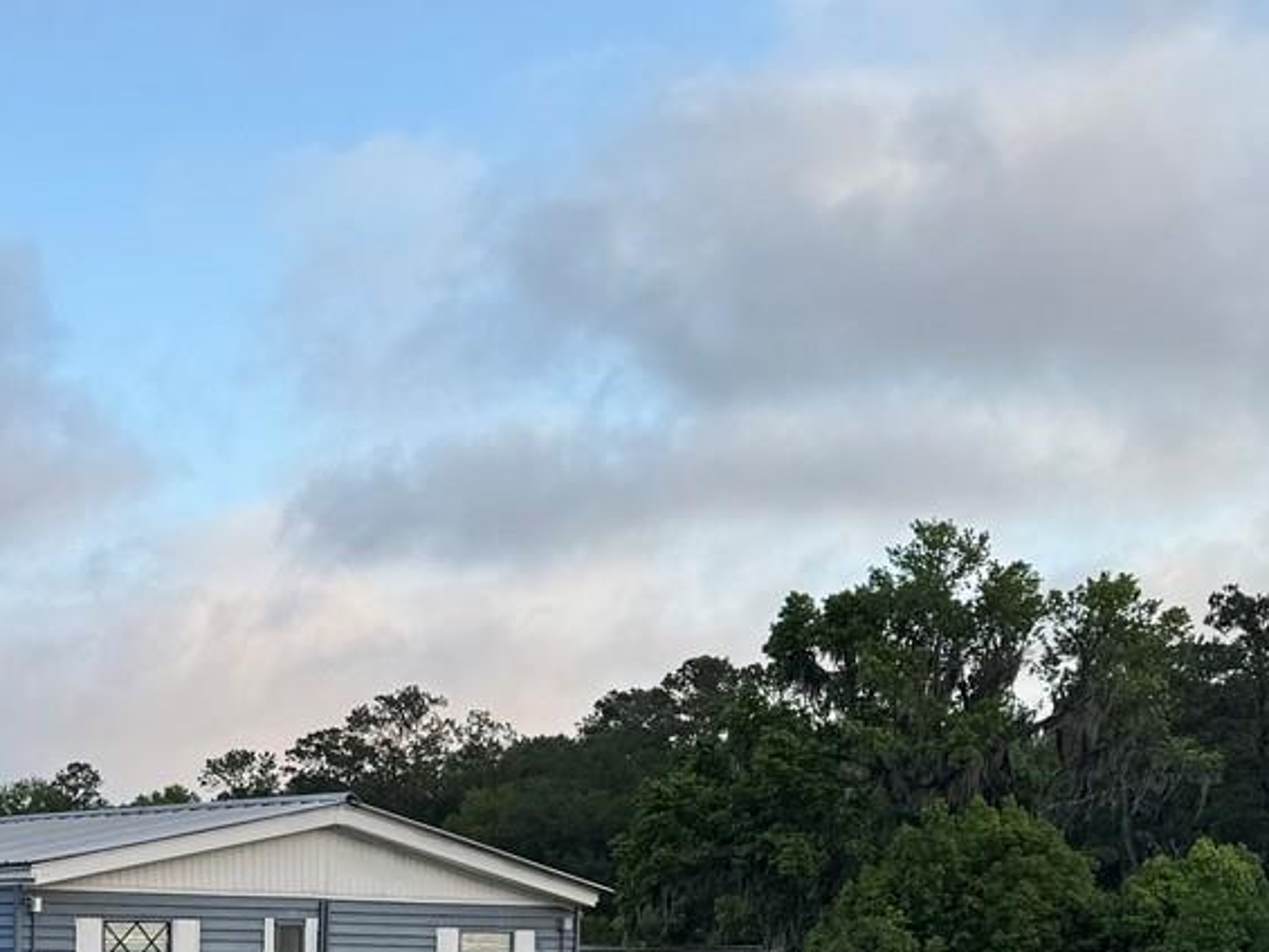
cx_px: -94
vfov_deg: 20.2
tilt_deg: -4.9
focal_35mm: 68
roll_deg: -1.1
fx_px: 2493
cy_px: 1147
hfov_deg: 26.5
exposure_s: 1/864
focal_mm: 6.76
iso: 80
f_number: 1.78
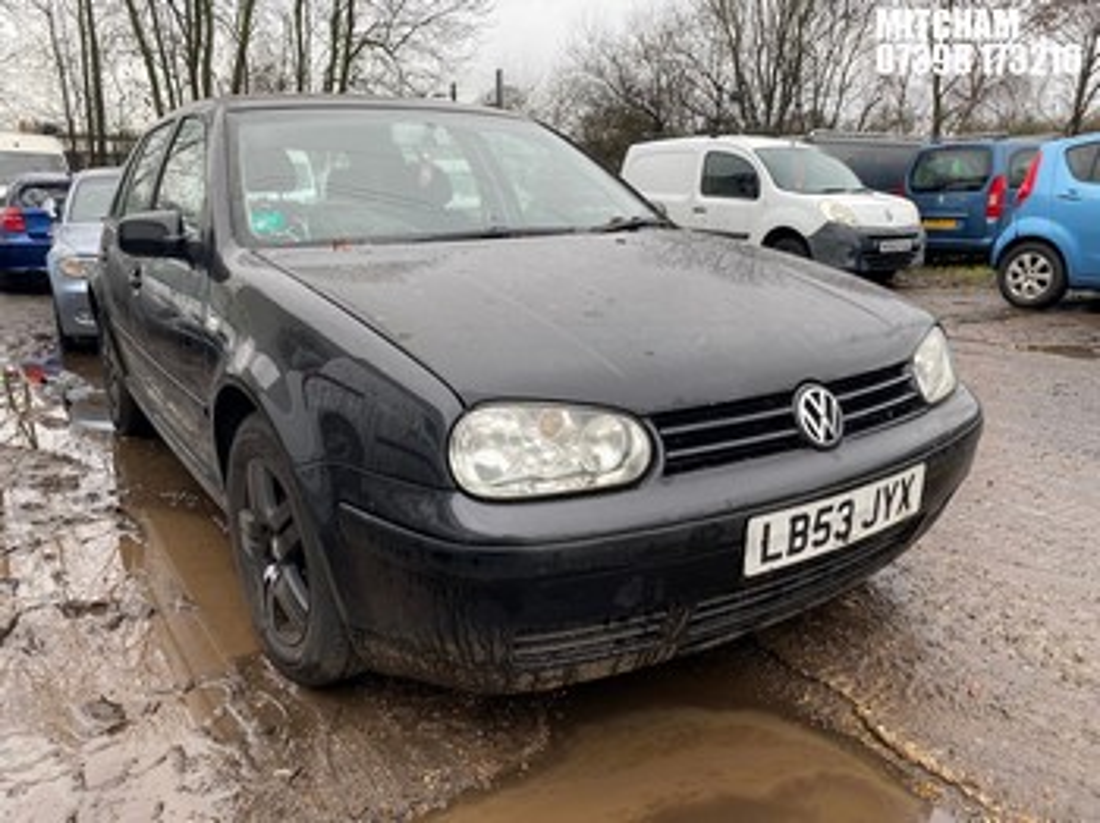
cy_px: 412
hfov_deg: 67.3
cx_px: 550
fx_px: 826
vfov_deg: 53.0
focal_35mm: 26
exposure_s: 1/184
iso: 32
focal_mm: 4.25
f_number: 1.8
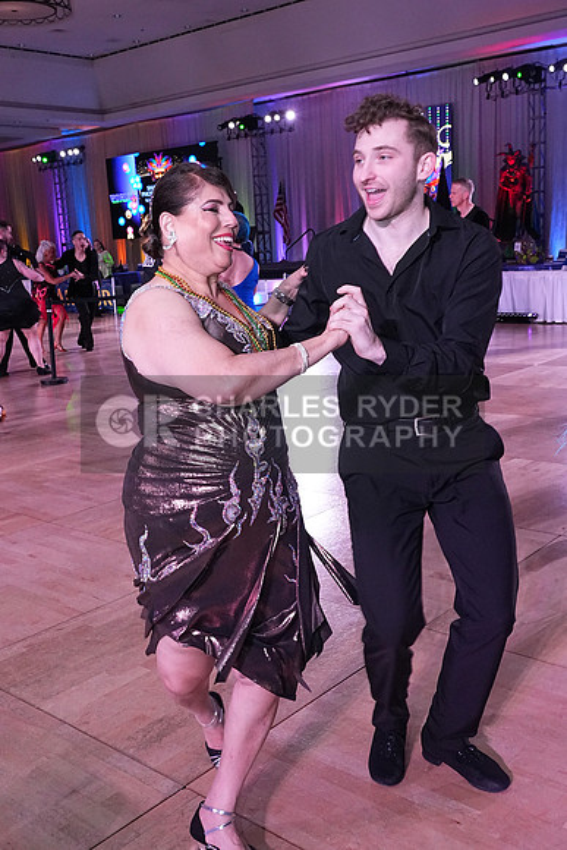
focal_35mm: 36
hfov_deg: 36.9
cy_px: 425
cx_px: 284
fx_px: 850
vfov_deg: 53.1
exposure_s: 1/250
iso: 3200
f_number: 8
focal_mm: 24
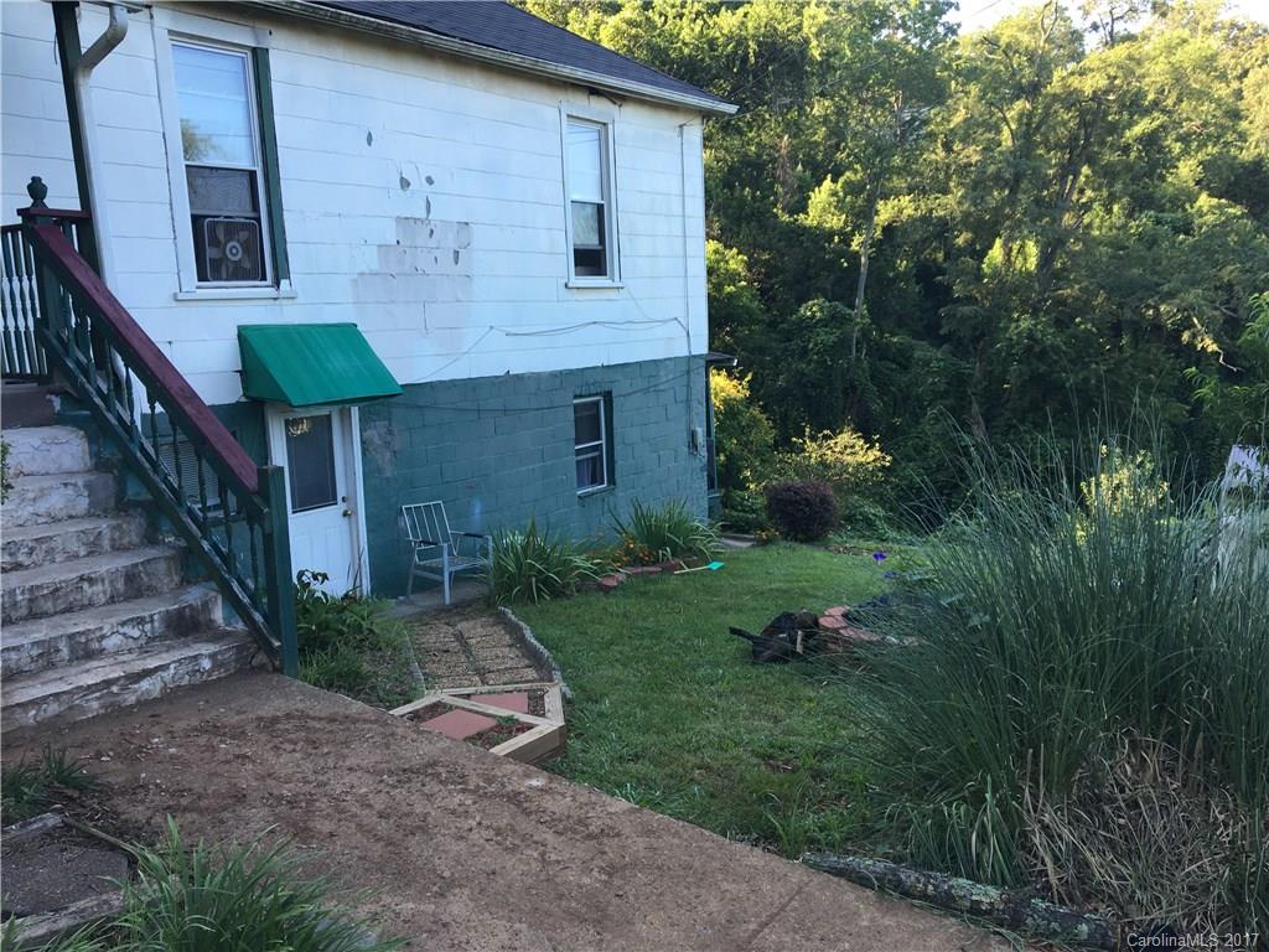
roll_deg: +1.4
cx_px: 634
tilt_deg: -9.5
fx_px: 1063
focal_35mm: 29
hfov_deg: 61.7
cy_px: 476
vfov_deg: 48.2
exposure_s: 1/125
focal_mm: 4.15
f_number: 2.2
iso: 25
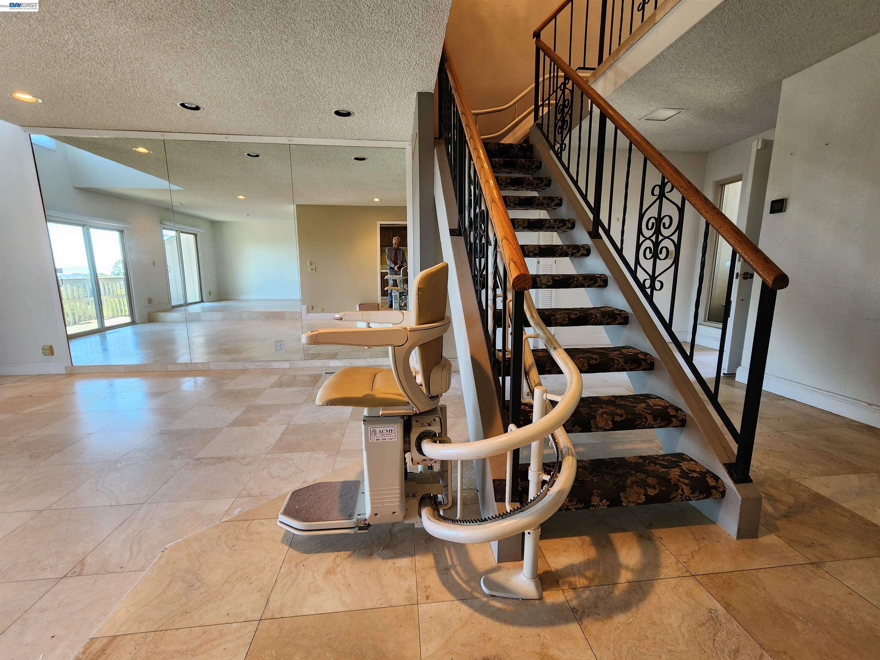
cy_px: 330
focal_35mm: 13
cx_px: 440
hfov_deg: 106.2
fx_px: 330
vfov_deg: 89.9
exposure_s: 1/60
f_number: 2.2
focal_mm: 2.2
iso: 160
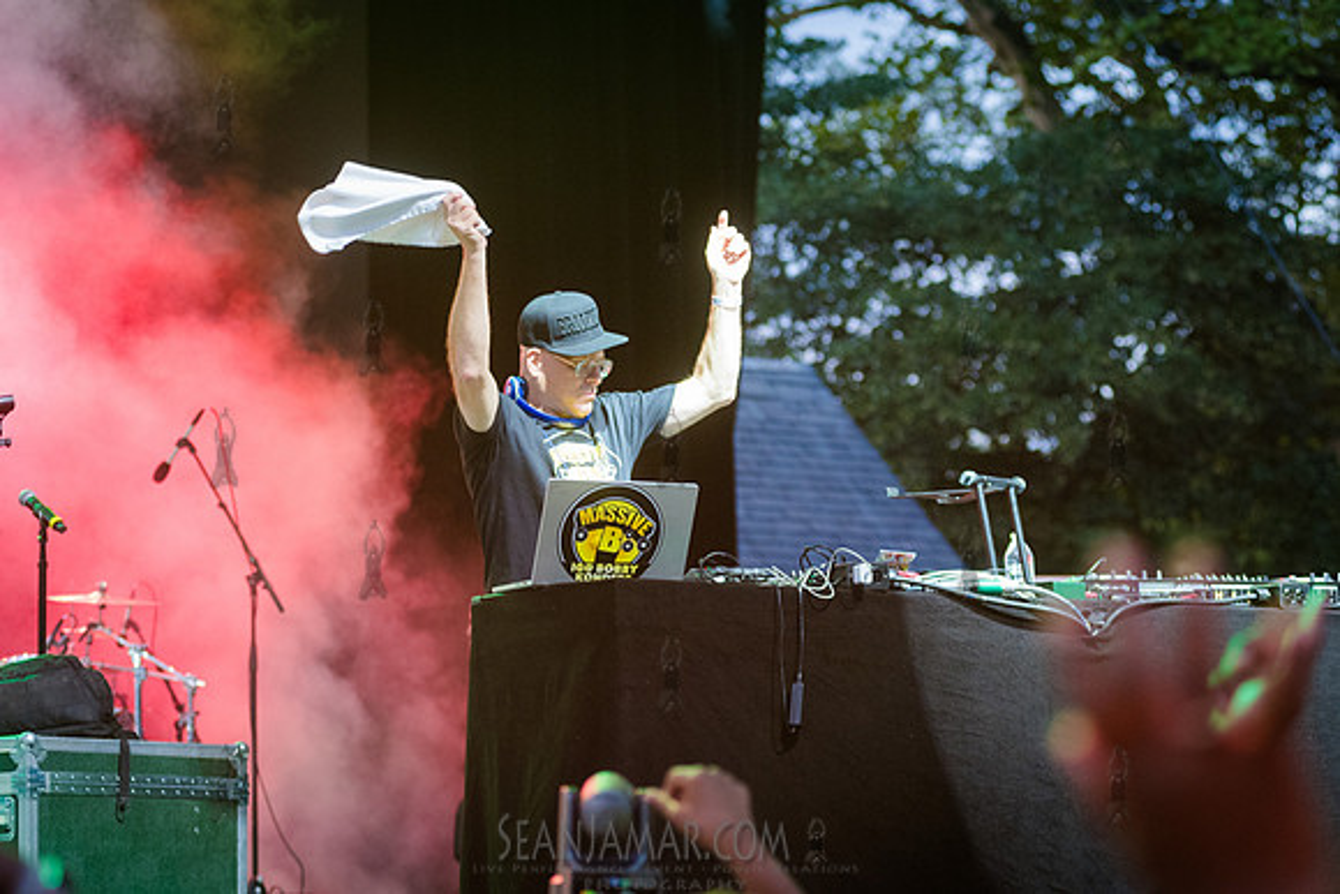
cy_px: 375
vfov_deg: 11.7
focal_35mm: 117
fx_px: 4373
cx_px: 581
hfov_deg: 17.4
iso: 2000
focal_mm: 100
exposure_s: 1/250
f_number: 3.5
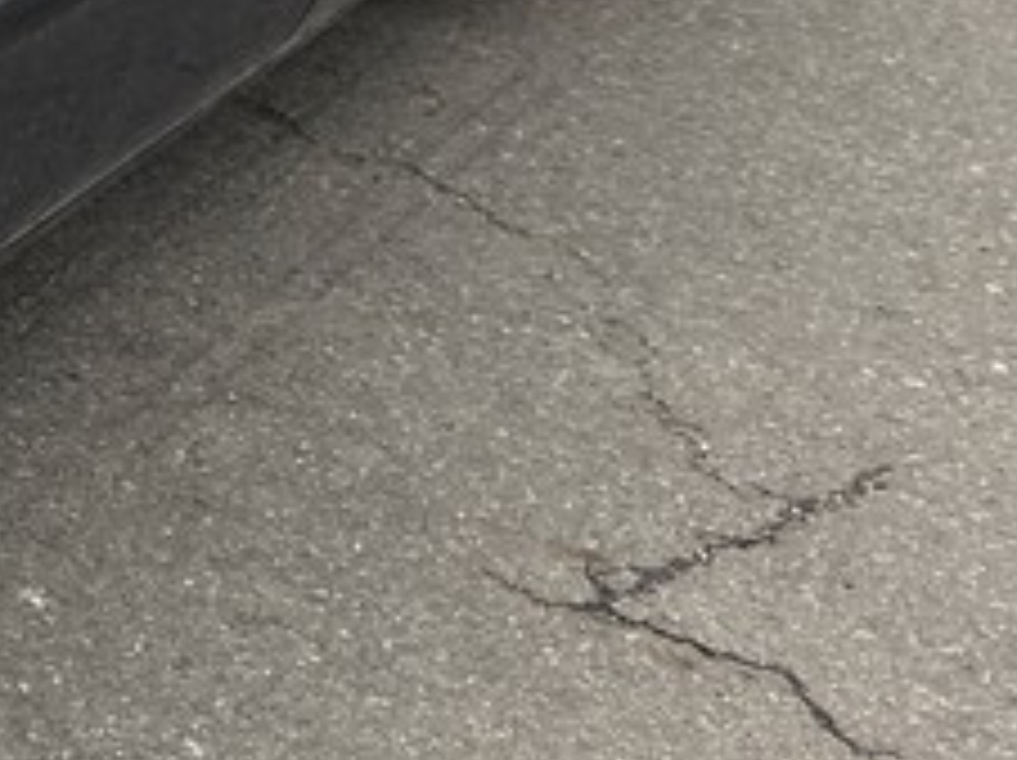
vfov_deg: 11.9
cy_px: -391
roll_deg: -2.7
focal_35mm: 118
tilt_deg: -5.3
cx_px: -846
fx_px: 3463
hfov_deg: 14.6
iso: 50
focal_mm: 5.7
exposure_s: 1/887
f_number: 1.5
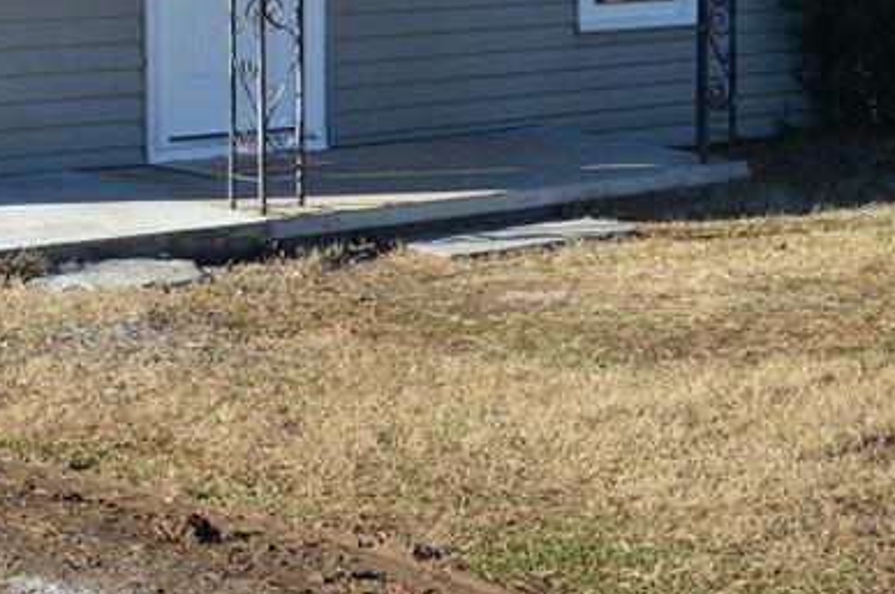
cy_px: -122
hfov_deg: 21.9
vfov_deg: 14.5
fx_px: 2268
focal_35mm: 91
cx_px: 136
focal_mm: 23
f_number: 7.1
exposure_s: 1/200
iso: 100
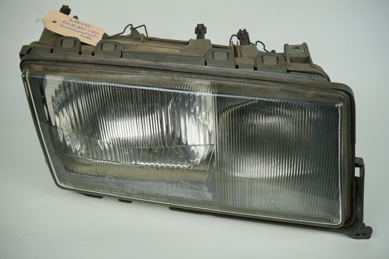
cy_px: 130
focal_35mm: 43
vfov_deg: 31.2
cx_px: 194
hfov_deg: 45.4
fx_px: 465
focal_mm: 43
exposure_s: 1/200
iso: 200
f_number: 7.1
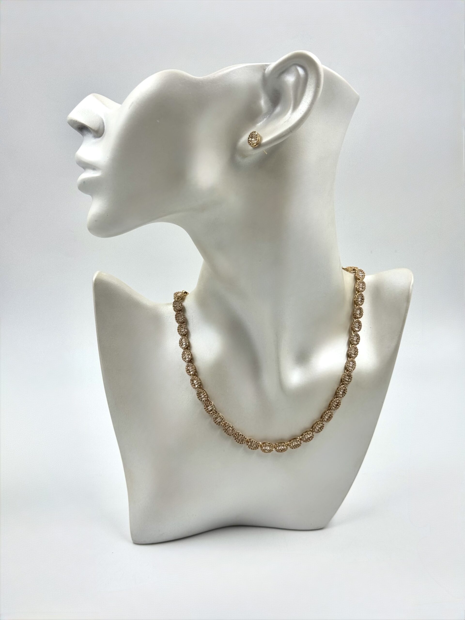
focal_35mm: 48
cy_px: 310
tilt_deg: -20.1
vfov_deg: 39.7
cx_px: 232
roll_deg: +3.1
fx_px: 860
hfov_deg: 30.3
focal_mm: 6.76
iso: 64
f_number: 1.78
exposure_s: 1/913
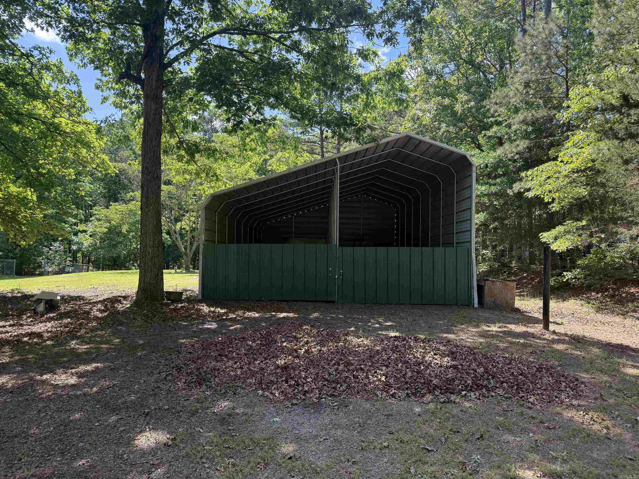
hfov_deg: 71.6
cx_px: 320
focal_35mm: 24
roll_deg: -2.4
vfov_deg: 56.8
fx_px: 443
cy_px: 240
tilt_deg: +0.4
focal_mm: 6.76
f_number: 1.78
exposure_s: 1/750
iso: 100
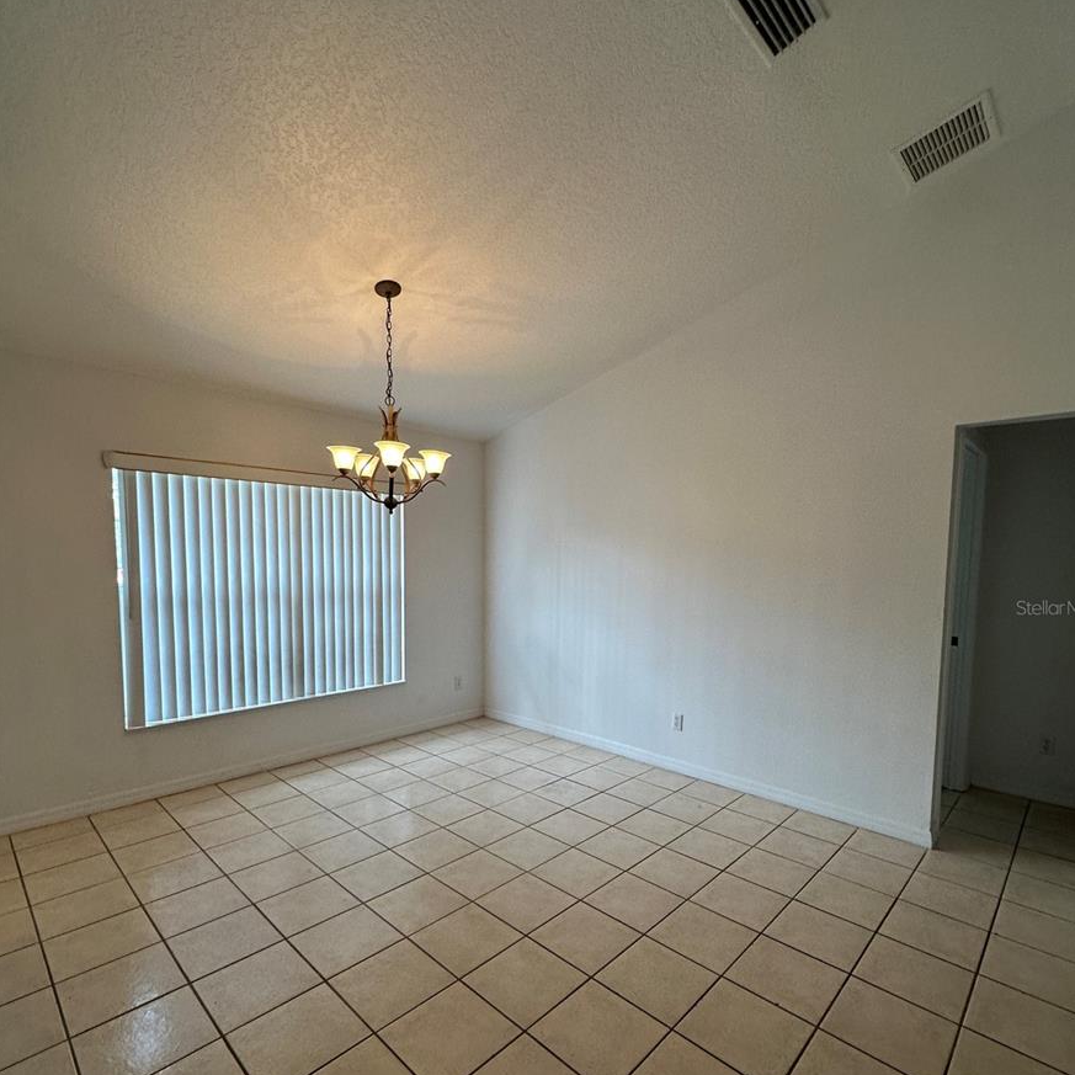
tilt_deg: -5.6
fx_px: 597
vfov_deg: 83.5
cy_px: 607
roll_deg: -3.0
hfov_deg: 84.0
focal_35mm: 17
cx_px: 549
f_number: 2.2
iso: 125
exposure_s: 1/120
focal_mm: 2.22
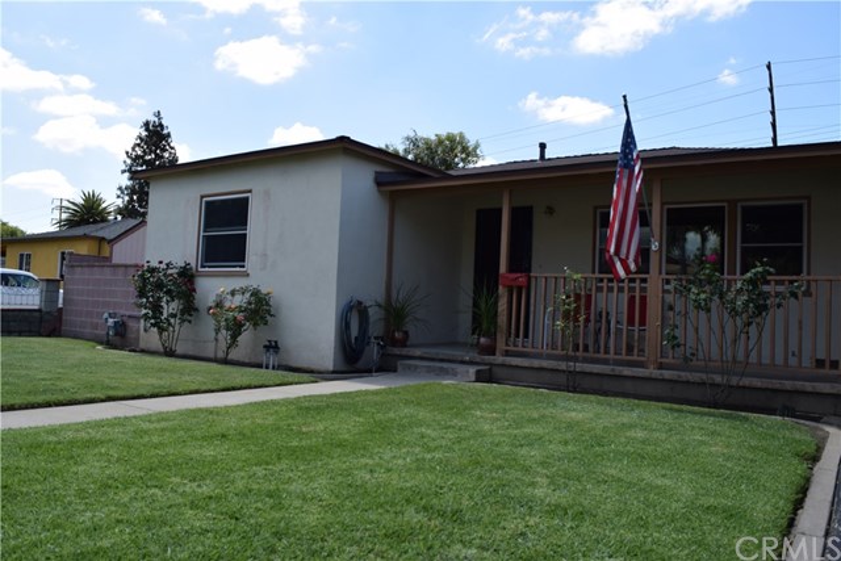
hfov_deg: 67.4
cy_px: 280
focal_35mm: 27
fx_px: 631
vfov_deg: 48.0
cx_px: 420
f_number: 9
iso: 200
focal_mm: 18
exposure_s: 1/320
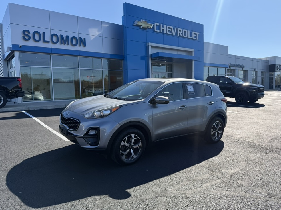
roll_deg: +2.4
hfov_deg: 69.4
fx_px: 203
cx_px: 139
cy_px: 103
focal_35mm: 25
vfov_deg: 54.9
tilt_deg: -4.6
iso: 100
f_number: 1.78
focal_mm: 6.76
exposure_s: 1/3584
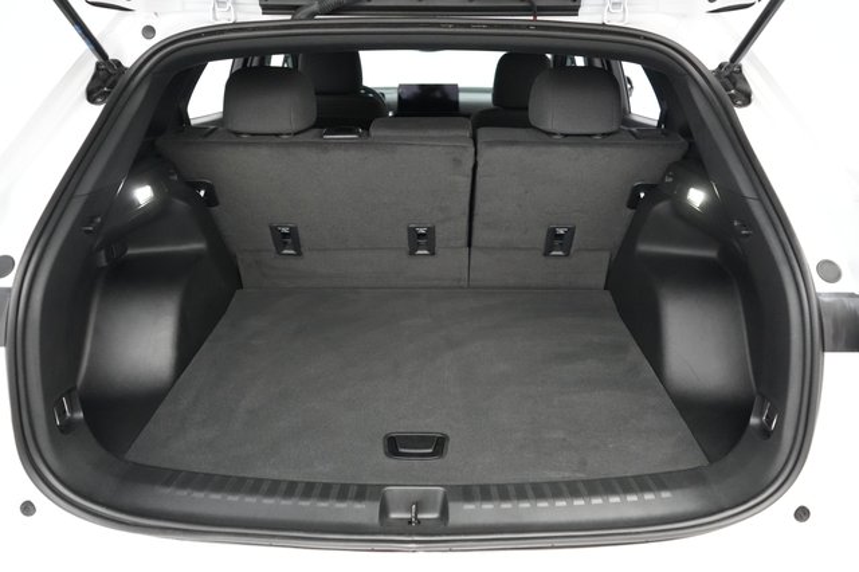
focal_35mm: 26
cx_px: 430
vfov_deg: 49.5
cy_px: 286
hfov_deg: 69.4
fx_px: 620
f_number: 2.8
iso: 8000
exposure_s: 1/160
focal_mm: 26
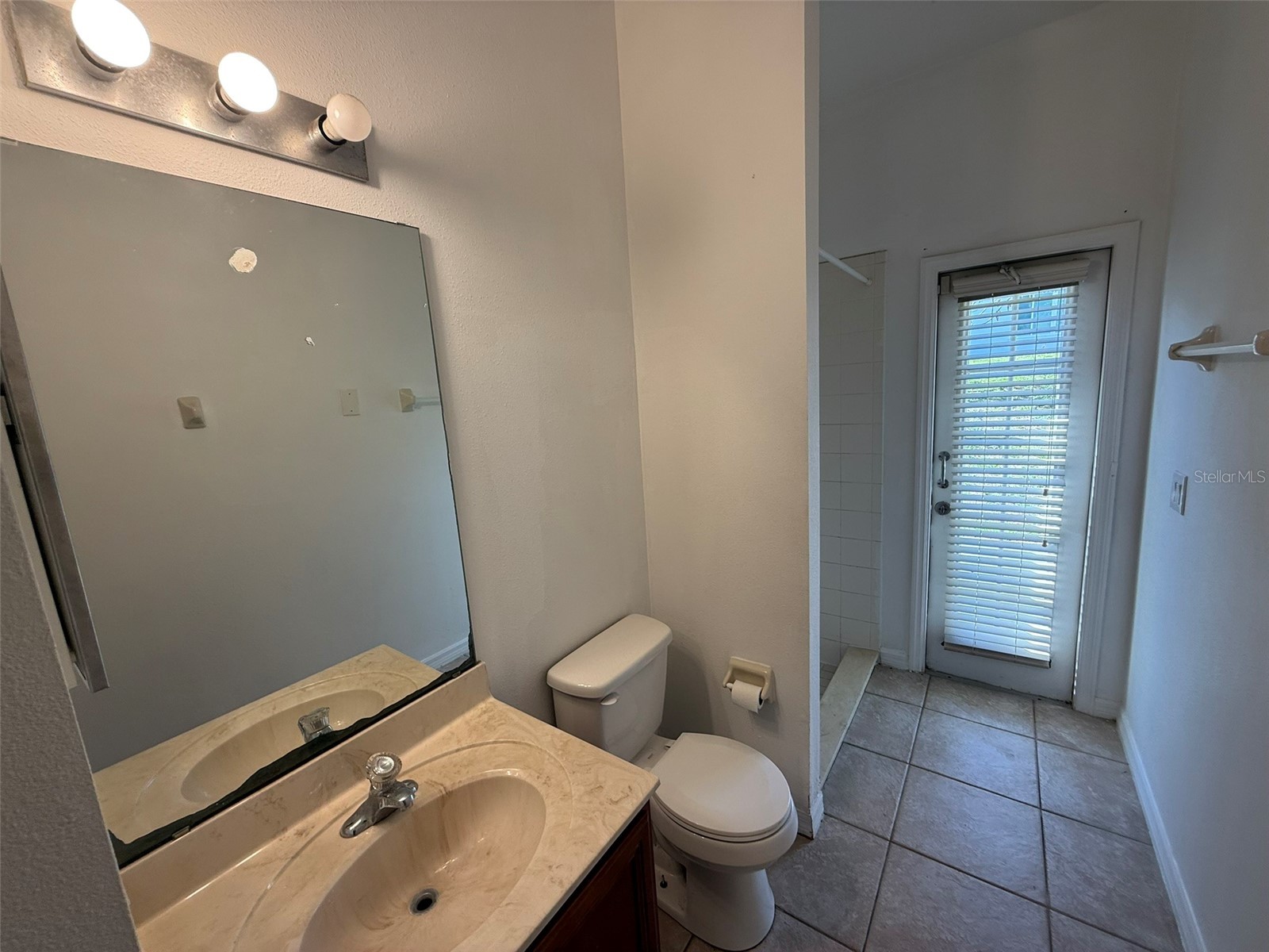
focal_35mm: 14
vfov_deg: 85.7
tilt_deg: -9.8
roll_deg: +4.1
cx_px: 634
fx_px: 513
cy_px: 476
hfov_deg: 102.1
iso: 64
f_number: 2.2
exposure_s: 1/120
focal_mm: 2.22
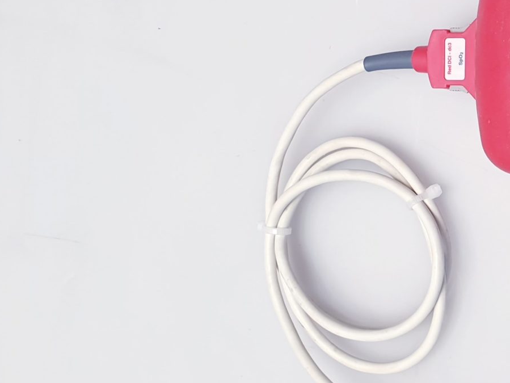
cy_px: 75
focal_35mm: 74
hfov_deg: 24.0
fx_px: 1091
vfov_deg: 19.7
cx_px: 610
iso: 64
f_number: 2.4
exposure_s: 1/50
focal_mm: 4.3
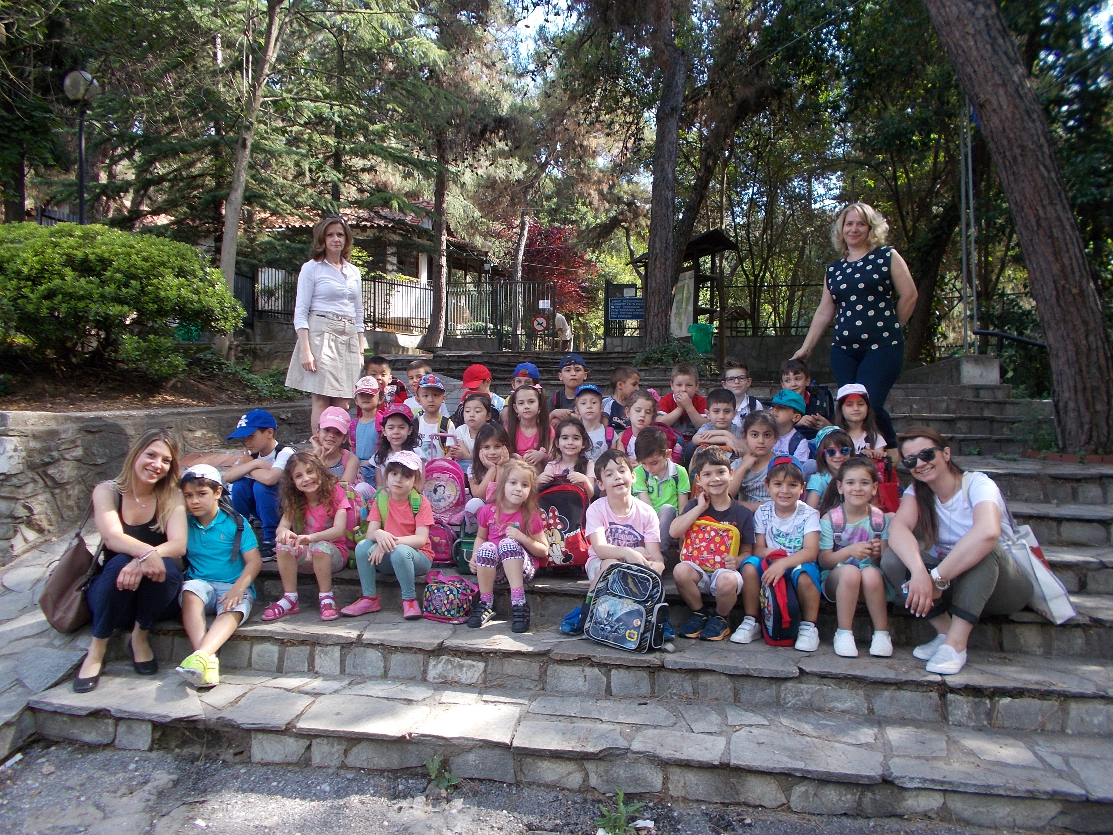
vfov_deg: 53.1
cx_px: 556
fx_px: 836
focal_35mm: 26
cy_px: 418
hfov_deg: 67.3
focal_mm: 4.6
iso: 80
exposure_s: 1/100
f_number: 3.2
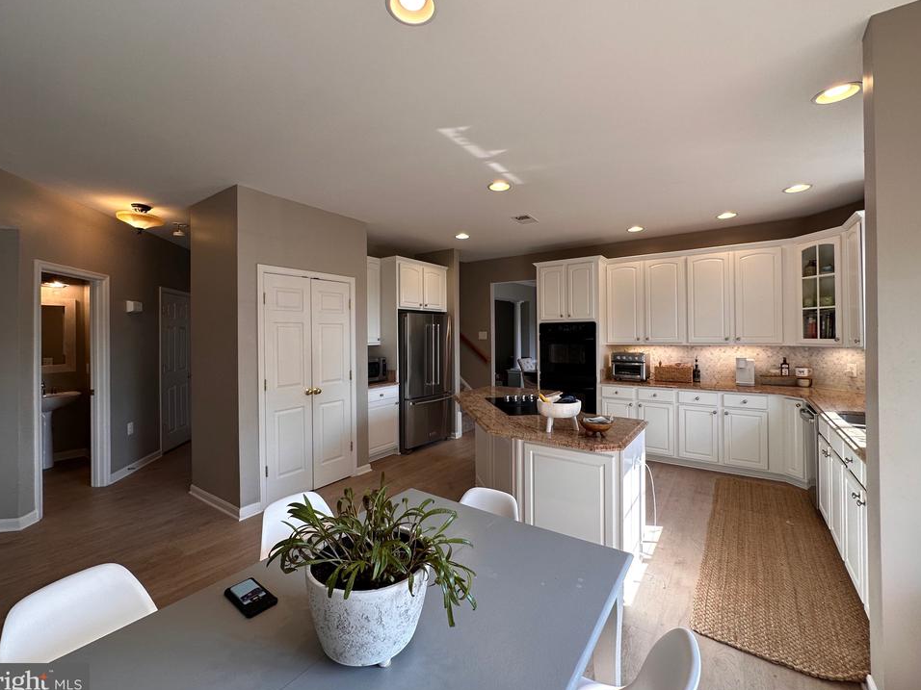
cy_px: 333
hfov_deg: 98.2
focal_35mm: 15
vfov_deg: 81.7
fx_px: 399
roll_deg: -0.6
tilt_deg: -1.1
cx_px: 462
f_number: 2.2
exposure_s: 1/120
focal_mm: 2.22
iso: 100
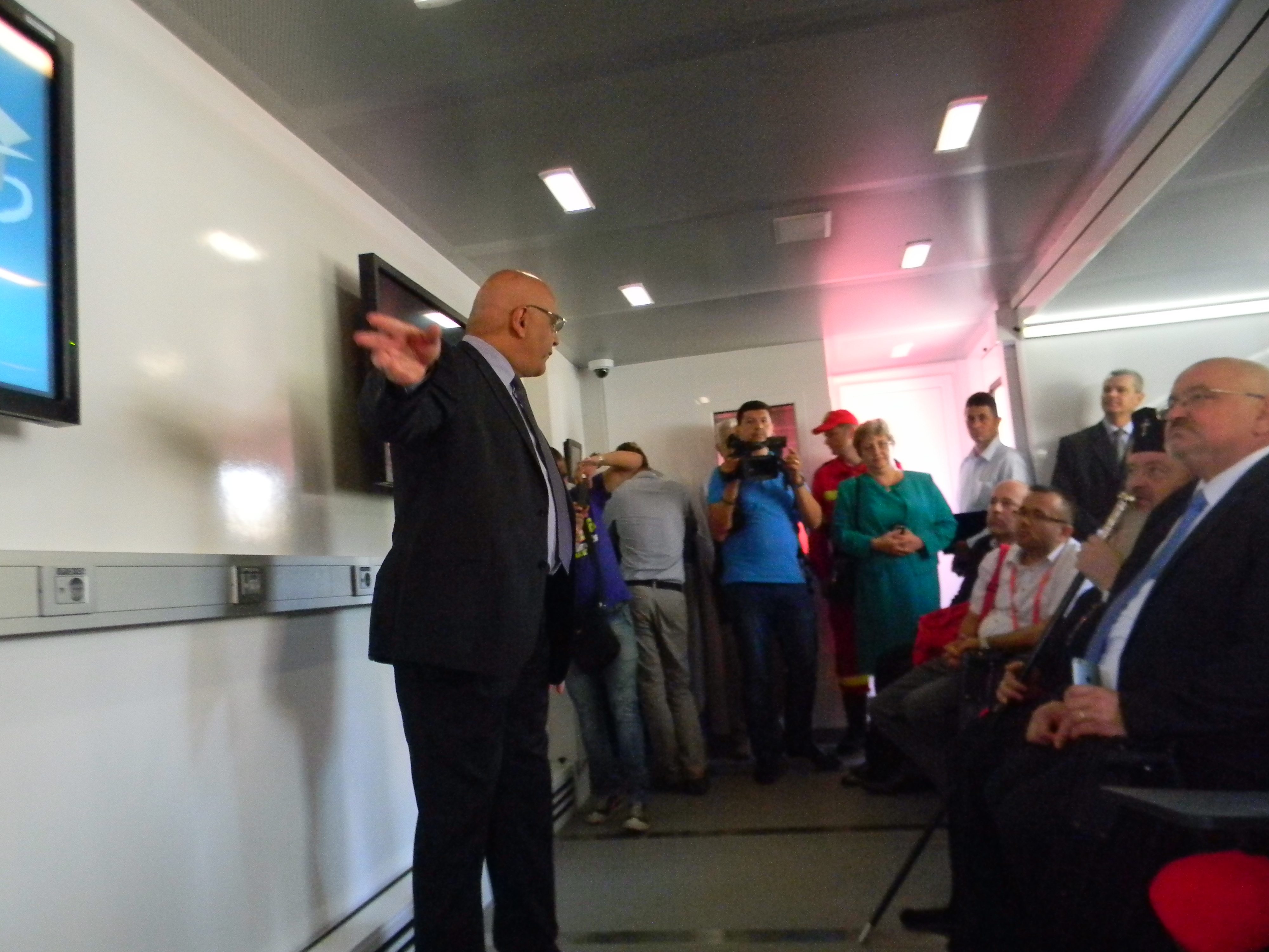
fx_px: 1026
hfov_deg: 63.4
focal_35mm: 28
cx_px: 634
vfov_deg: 49.7
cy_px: 476
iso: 200
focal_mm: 5
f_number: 3.5
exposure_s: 1/11.5
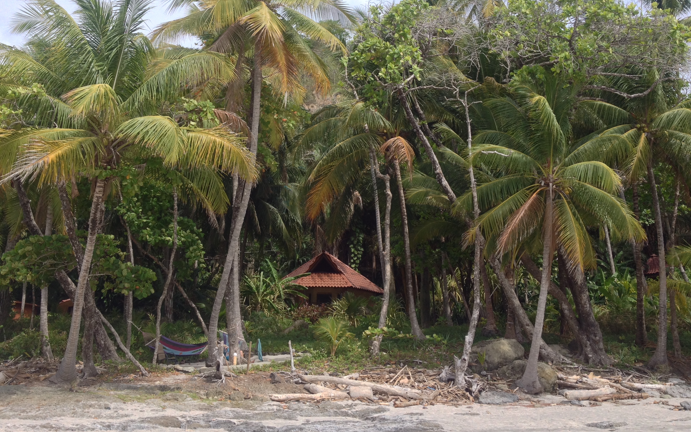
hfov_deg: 49.3
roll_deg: -1.2
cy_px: 162
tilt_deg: +15.9
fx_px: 753
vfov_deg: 31.8
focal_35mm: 40
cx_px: 327
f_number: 2.4
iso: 50
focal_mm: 4.28
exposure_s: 1/824
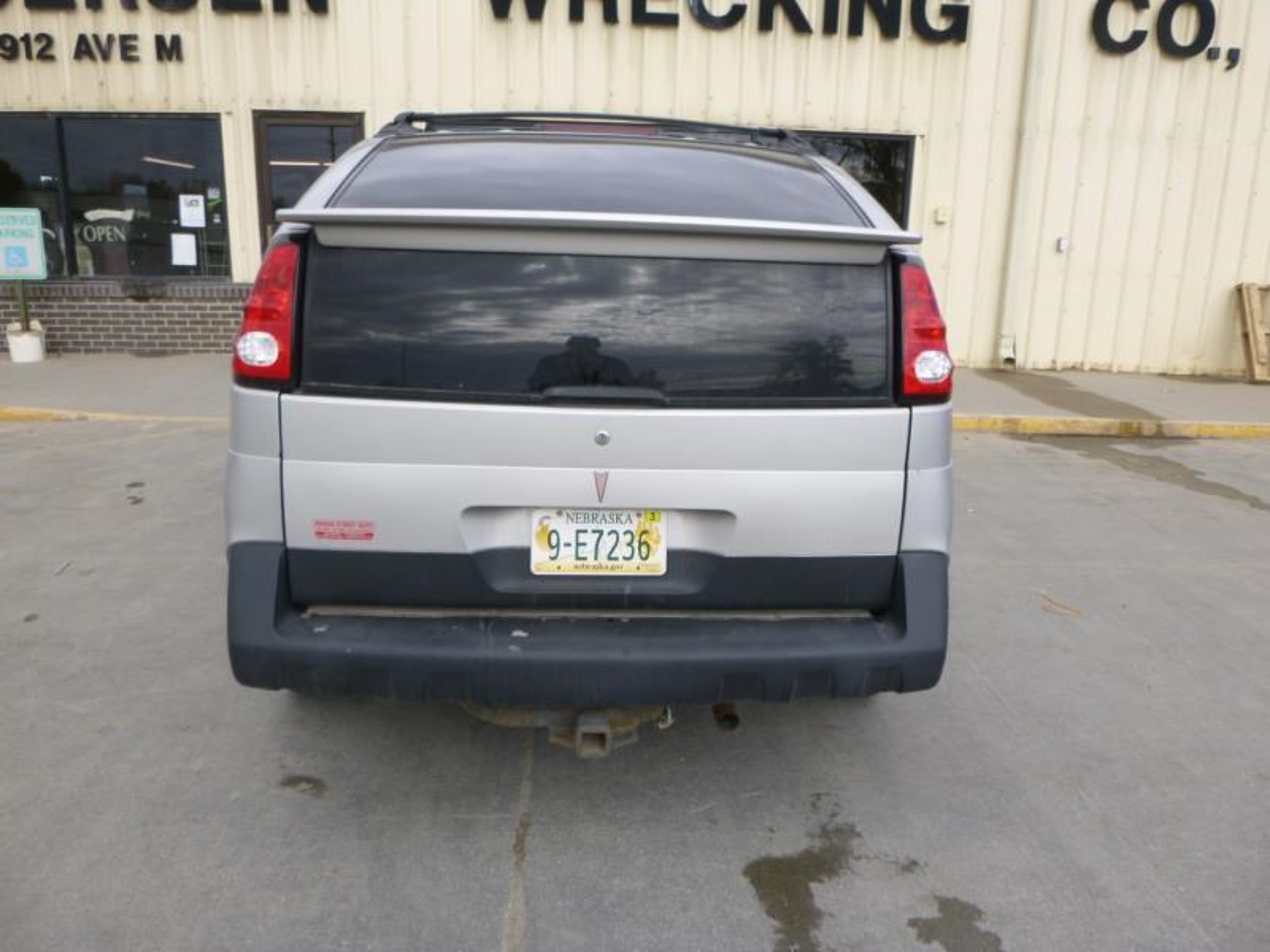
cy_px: 476
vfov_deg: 54.9
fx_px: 917
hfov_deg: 69.4
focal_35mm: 25
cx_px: 635
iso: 100
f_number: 3.9
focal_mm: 4.5
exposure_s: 1/250
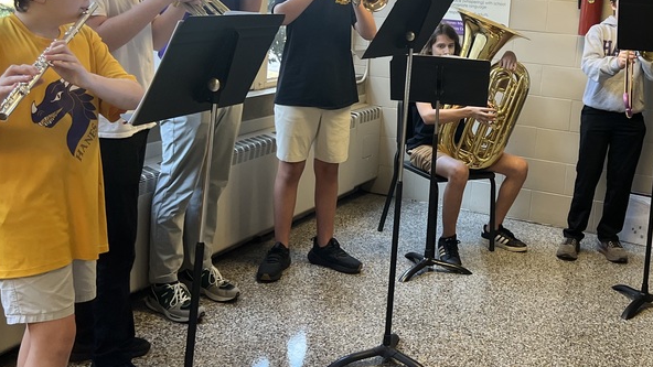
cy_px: 100
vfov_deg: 24.2
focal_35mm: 49
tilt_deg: -5.1
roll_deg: -3.0
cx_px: 447
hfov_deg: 41.4
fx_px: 848
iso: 100
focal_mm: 5.7
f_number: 1.5
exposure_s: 1/120
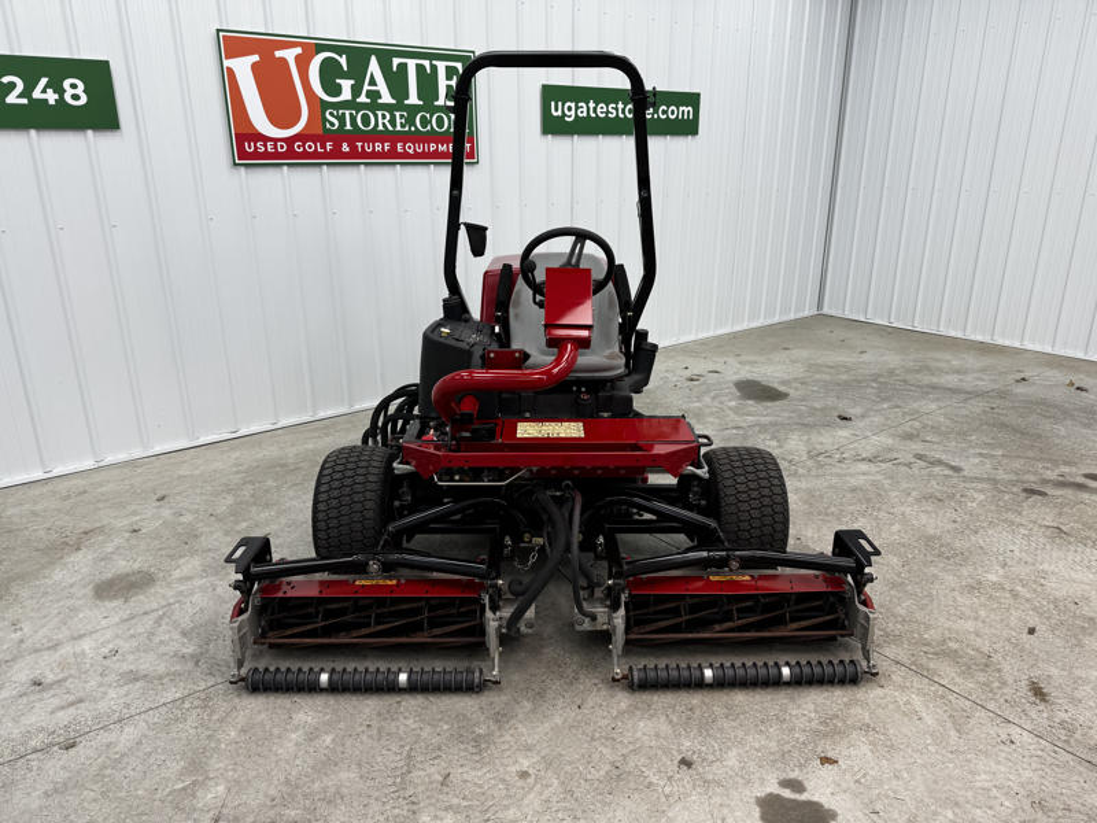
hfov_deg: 71.6
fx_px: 761
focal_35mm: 24
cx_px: 548
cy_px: 412
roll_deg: -0.2
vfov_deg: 56.8
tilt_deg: -19.7
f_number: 1.78
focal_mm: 6.76
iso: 64
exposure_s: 1/120
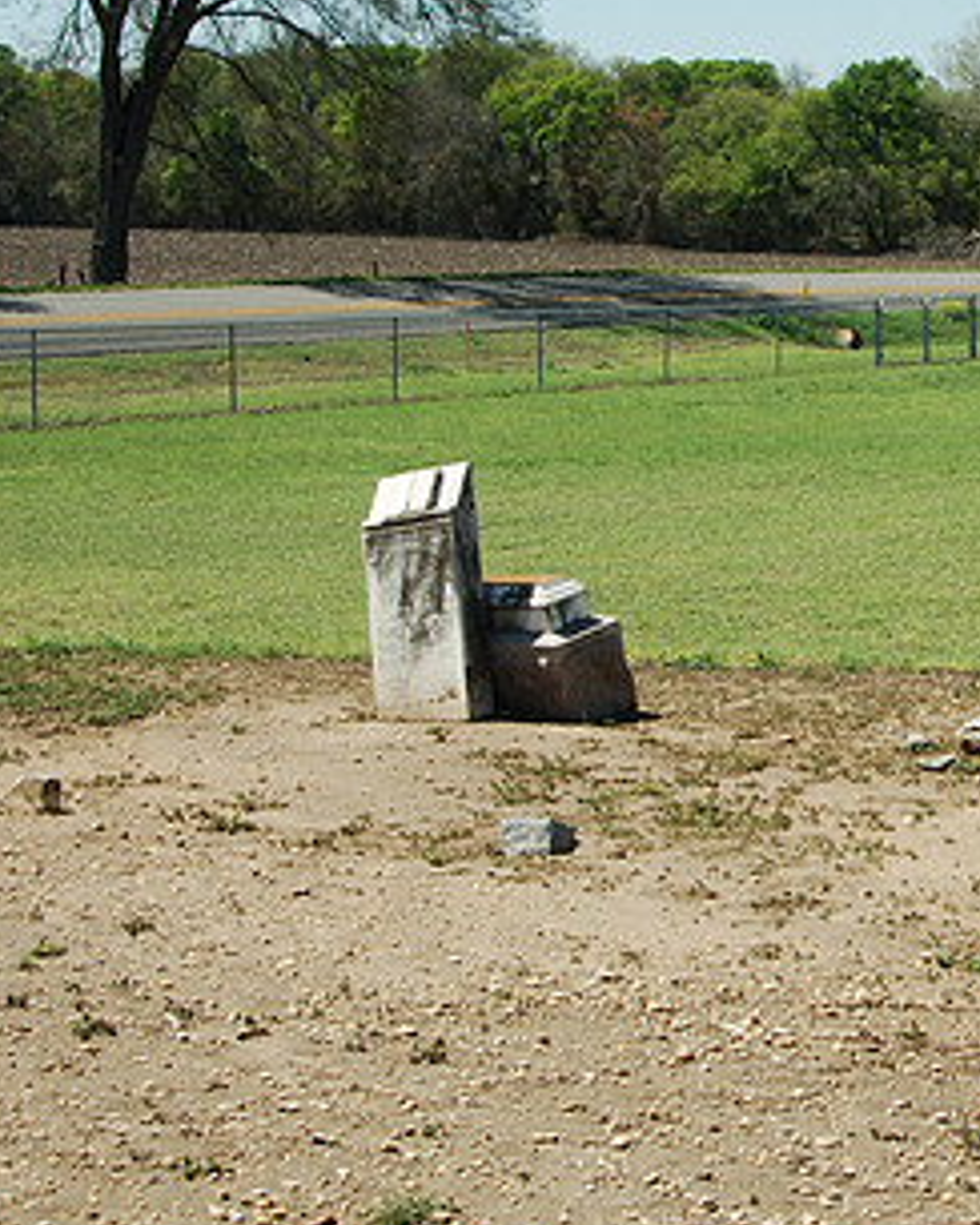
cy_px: 615
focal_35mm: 75
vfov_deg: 25.4
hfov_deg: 19.6
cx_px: 1076
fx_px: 2719
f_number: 14
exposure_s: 1/160
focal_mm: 28
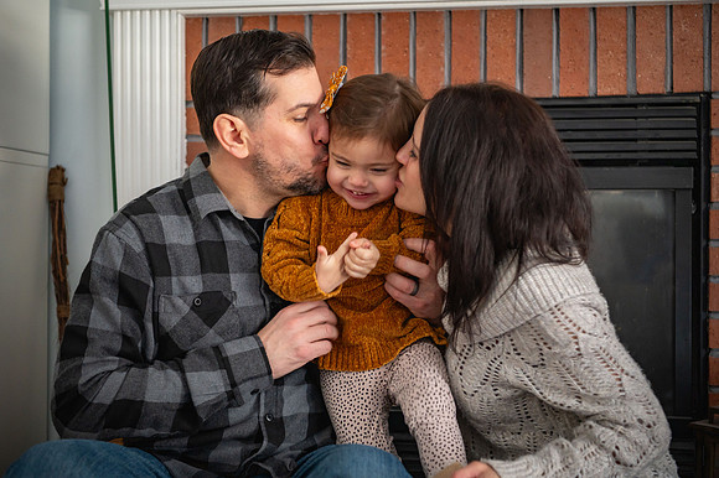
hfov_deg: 38.2
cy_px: 239
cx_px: 360
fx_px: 1038
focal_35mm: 52
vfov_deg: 26.0
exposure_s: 1/80
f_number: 3.2
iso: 1250
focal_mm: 52
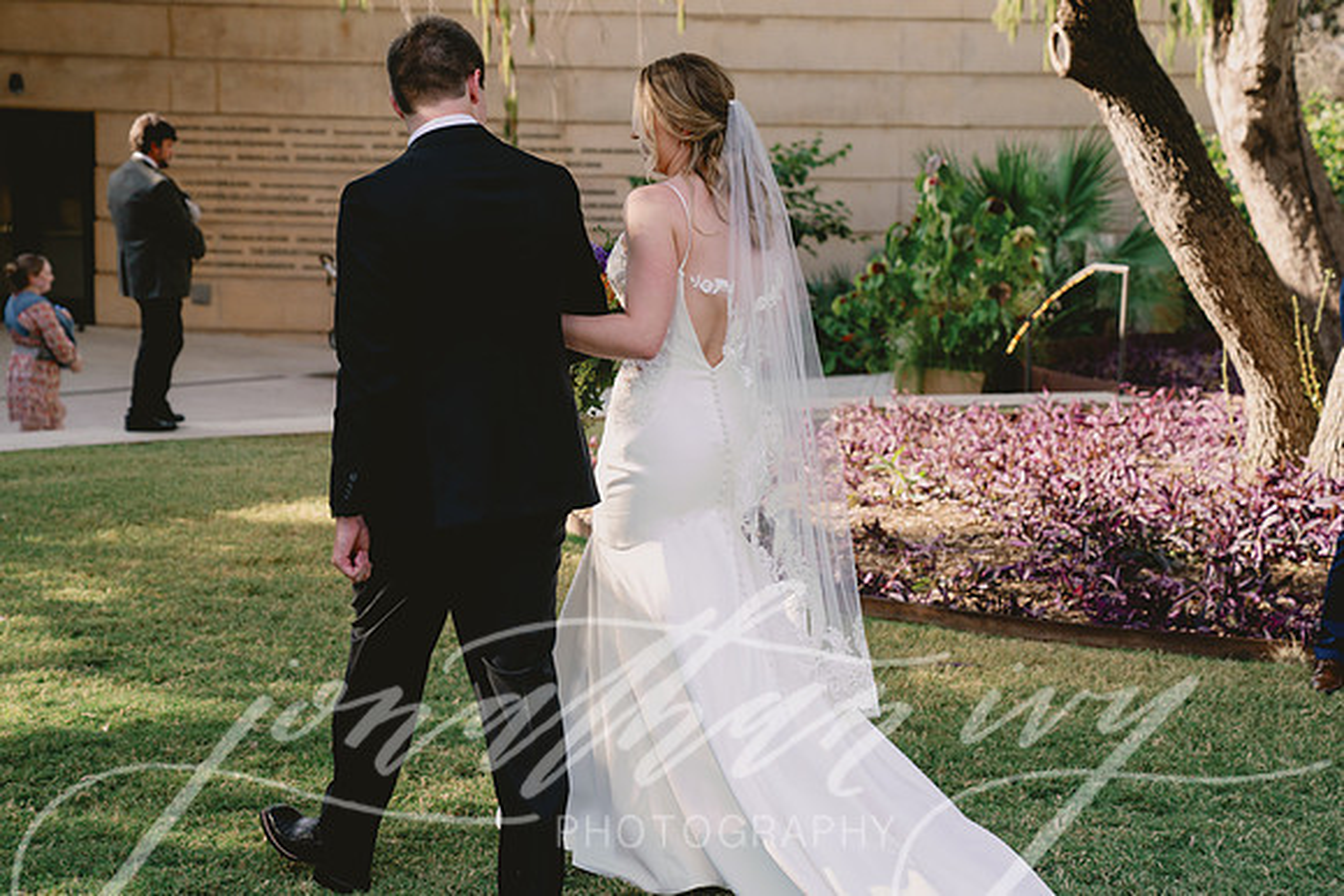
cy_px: 446
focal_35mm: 70
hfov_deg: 28.8
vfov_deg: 19.5
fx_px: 2614
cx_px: 708
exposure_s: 1/400
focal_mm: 64
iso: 200
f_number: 4
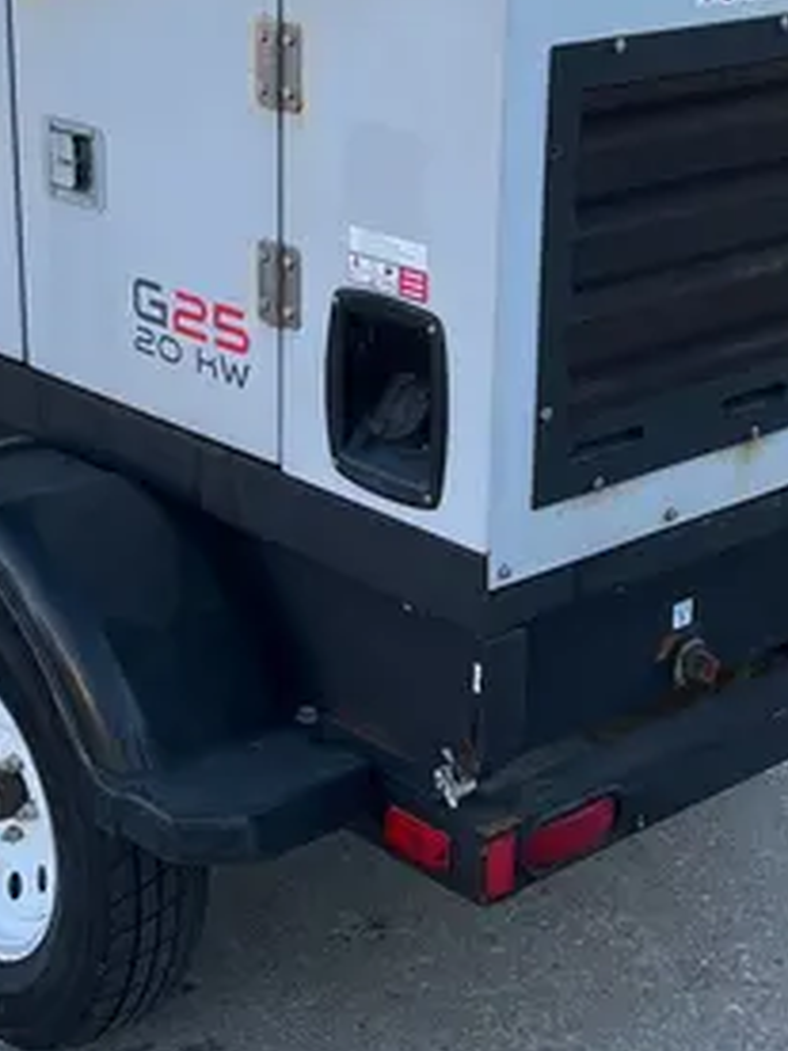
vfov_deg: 28.1
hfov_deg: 21.3
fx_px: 2094
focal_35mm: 69
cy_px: 398
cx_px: 320
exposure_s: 1/639
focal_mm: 5.1
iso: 50
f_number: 1.6
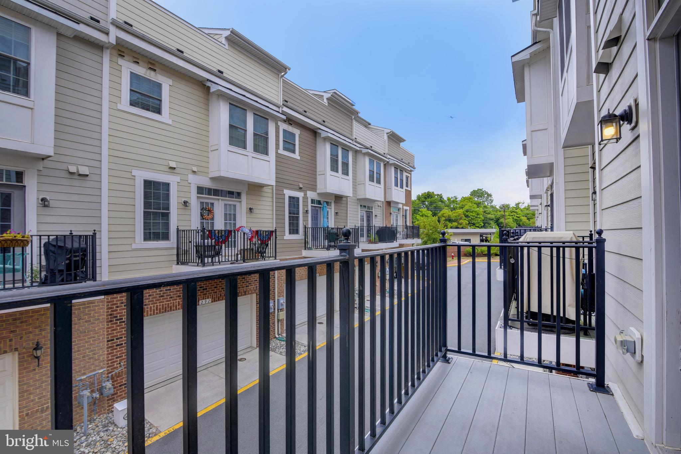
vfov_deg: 73.8
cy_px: 227
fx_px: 303
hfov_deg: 96.7
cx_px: 340
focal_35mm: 16
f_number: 7.1
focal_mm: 16
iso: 100
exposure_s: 1/40
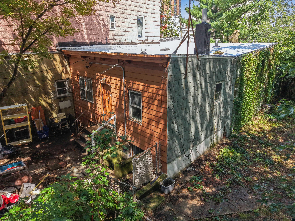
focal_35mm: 24
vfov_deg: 56.8
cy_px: 110
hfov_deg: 71.6
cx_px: 148
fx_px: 205
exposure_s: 1/80
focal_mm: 8.7
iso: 100
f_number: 1.8
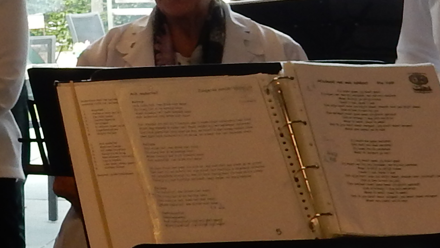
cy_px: -21
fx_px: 1855
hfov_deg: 12.6
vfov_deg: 7.6
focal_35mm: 159
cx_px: -295
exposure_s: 1/40
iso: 125
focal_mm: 5.4
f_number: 4
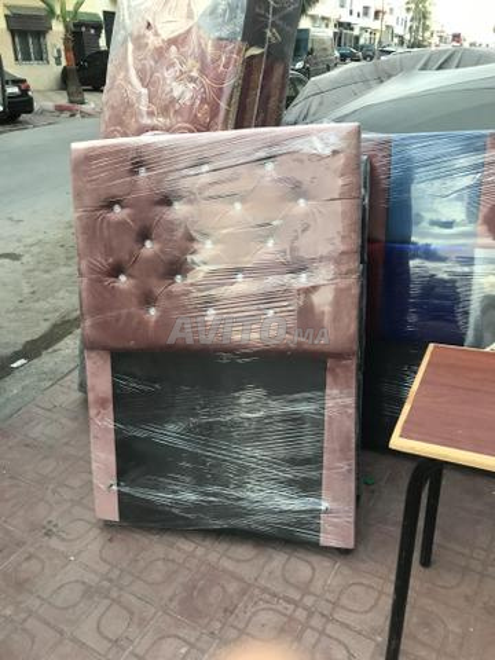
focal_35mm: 28
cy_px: 330
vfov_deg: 63.4
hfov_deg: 49.7
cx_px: 248
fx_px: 534
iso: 32
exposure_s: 1/33
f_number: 1.8
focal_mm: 3.99
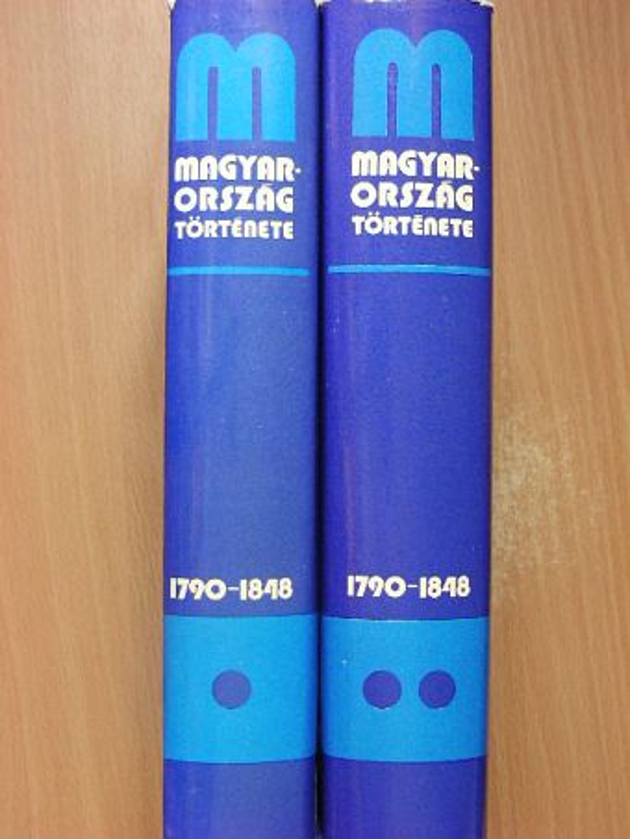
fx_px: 1286
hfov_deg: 27.5
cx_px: 315
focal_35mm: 53
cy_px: 420
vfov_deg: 36.2
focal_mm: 8.8
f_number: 3.5
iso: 130
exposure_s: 1/30
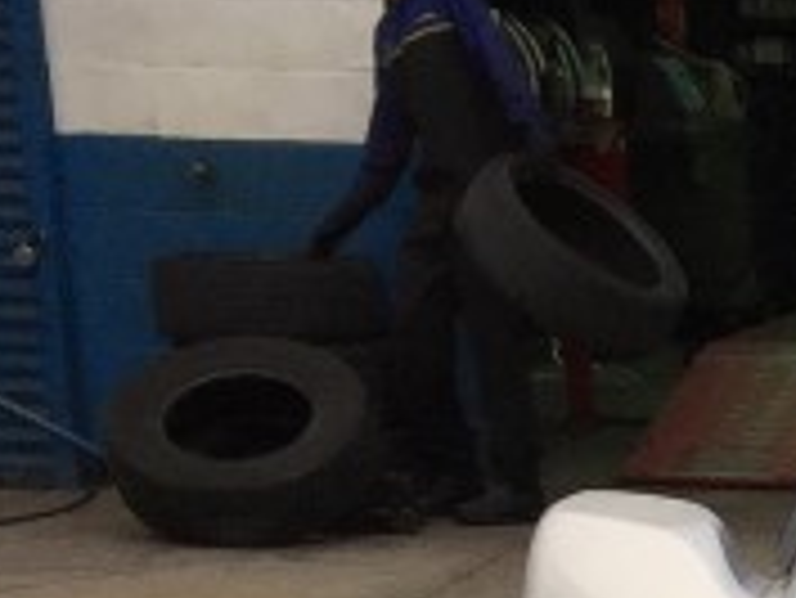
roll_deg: -0.6
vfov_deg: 8.1
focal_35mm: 168
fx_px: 3866
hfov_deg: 10.5
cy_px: 1484
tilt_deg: -19.9
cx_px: 1727
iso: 32
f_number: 2.2
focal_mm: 4.15
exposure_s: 1/223
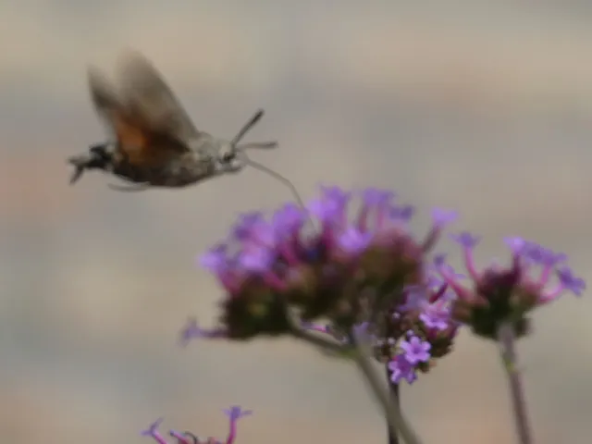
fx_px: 7764
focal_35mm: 454
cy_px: 222
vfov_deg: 3.3
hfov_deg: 4.4
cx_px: 296
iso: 80
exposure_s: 1/500
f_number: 5.6
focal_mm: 81.4
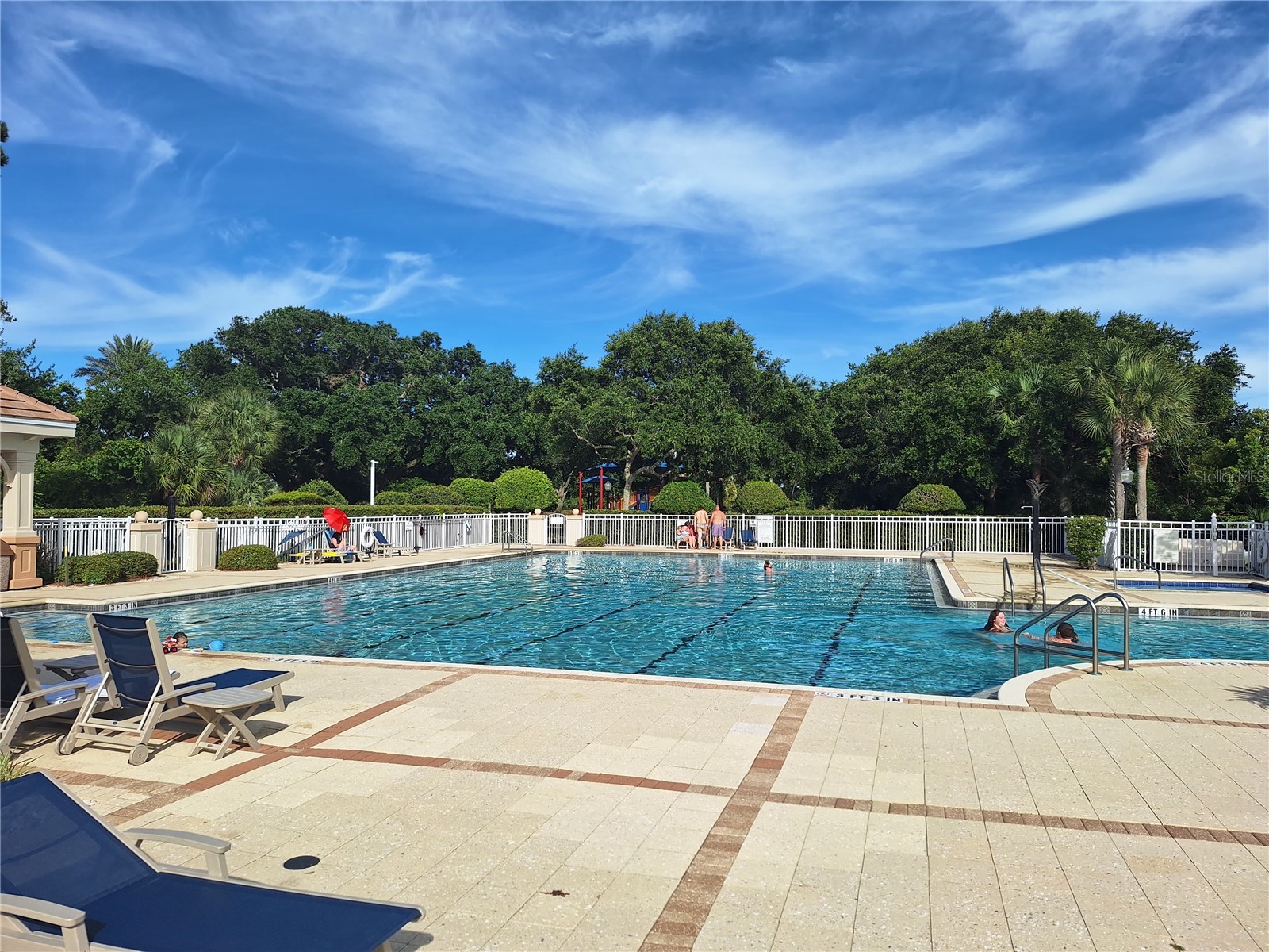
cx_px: 634
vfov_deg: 58.9
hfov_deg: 73.9
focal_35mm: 23
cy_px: 476
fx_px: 843
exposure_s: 1/2857
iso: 40
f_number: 1.8
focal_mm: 5.54
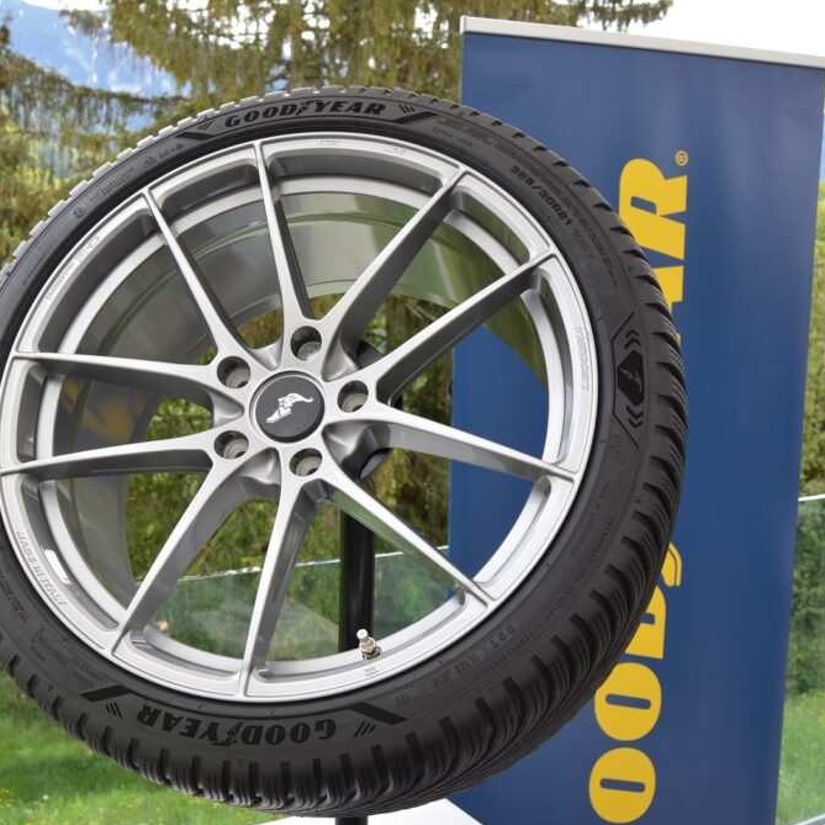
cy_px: 419
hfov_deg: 42.1
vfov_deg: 42.8
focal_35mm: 39
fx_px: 1052
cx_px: 255
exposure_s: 1/160
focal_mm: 20
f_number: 6.3
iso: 200
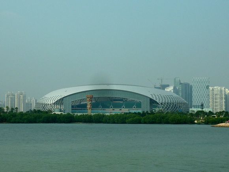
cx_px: 114
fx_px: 662
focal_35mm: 100
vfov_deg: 14.8
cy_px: 86
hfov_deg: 19.6
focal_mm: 9.1
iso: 80
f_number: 5.6
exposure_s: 1/500
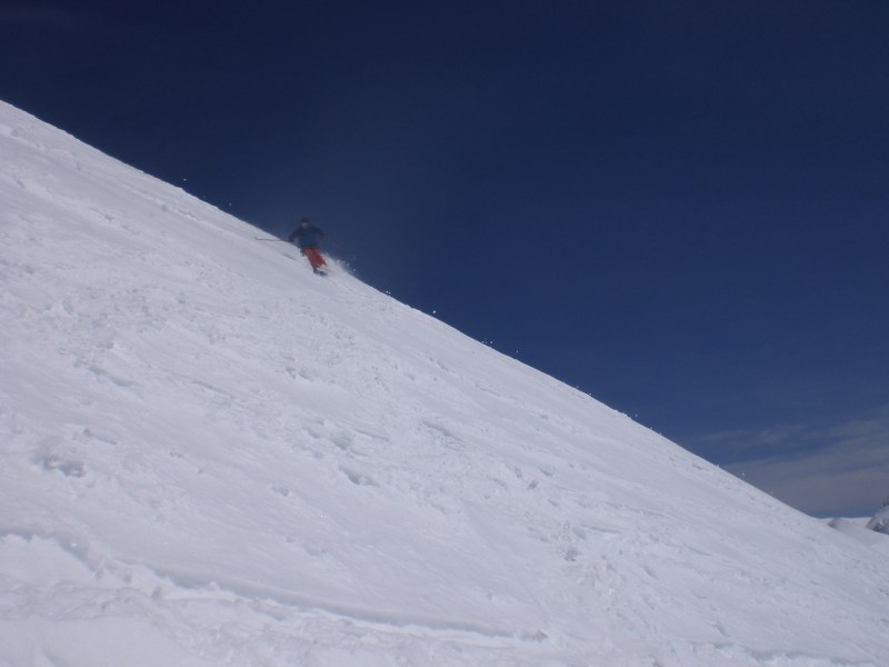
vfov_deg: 37.7
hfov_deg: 49.0
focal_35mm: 38
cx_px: 444
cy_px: 334
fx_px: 976
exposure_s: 1/2000
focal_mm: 6.3
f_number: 4.4
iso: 50
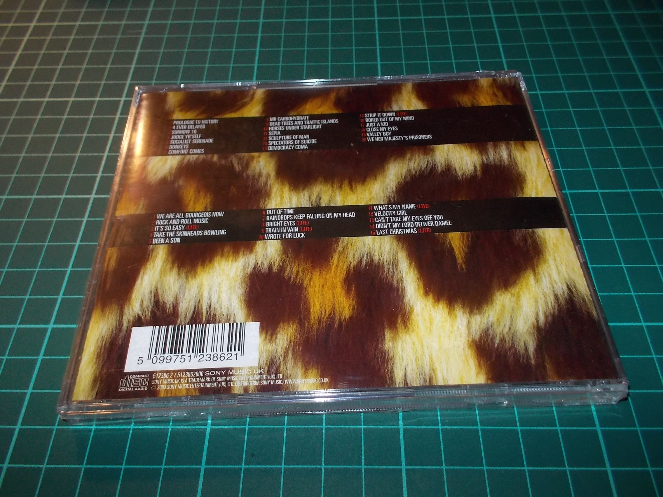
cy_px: 248
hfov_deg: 61.7
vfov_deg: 48.2
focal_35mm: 29
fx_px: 555
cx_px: 332
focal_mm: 4.1
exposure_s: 1/30
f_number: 3.3
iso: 200
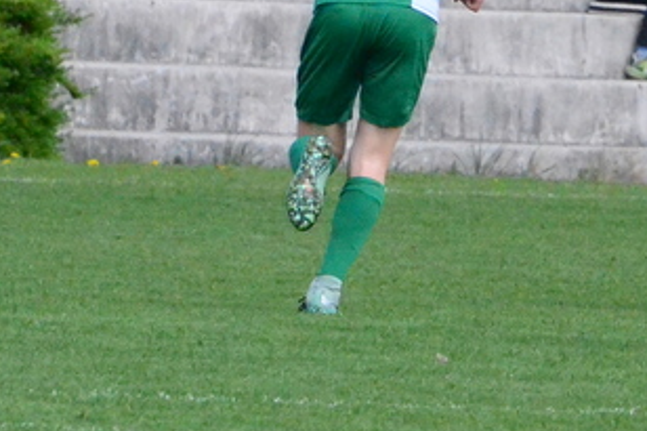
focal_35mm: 1315
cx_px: 893
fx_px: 23620
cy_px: -26
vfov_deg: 1.0
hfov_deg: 1.6
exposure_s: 1/6400
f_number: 10
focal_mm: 300
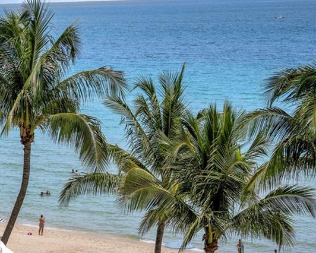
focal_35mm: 141
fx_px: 1319
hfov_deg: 13.0
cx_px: -140
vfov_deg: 10.9
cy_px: 66
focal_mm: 50
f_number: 3.2
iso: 64
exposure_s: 1/800
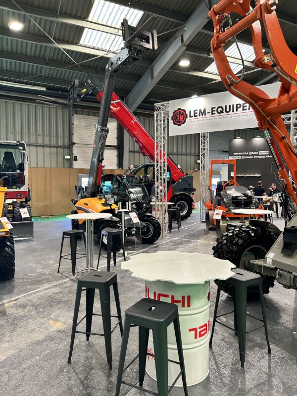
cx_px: 148
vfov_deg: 67.3
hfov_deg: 53.1
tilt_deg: -2.6
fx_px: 297
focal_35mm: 26
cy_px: 198
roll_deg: -0.7
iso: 125
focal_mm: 5.7
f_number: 1.5
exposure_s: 1/100
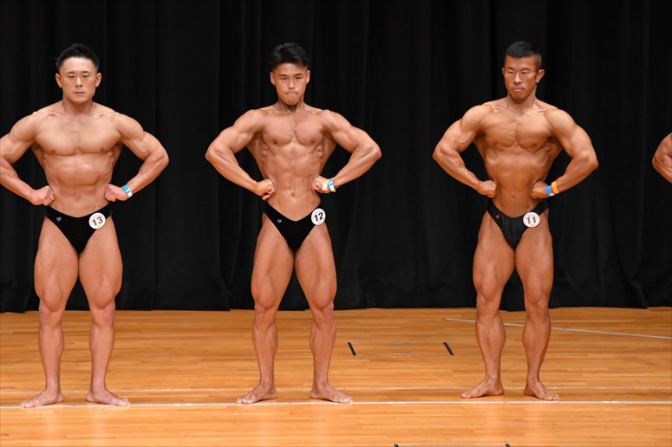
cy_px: 224
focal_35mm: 270
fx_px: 5038
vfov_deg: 5.1
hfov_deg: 7.6
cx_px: 336
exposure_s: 1/400
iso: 4000
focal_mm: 180
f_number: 5.6
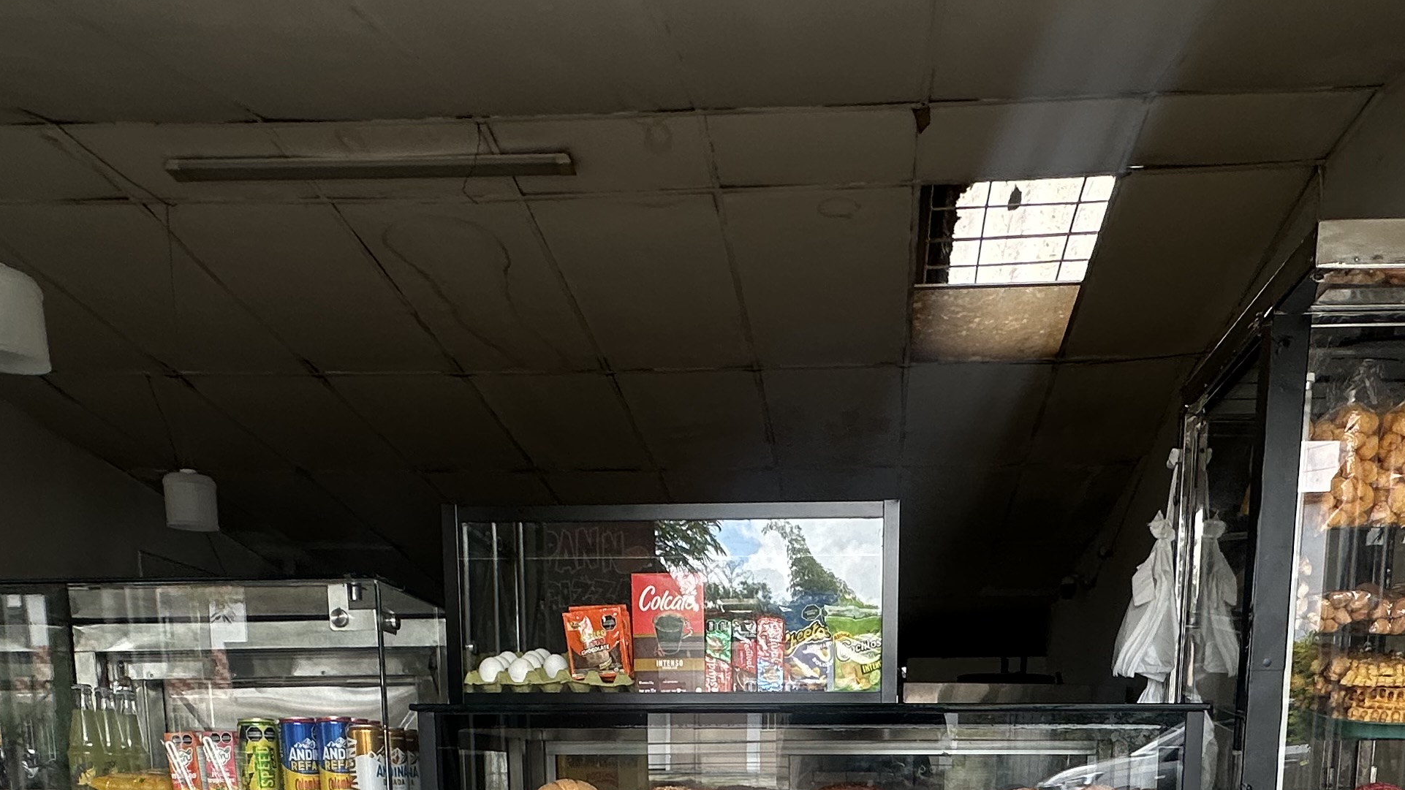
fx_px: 1192
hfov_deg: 60.7
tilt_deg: -7.2
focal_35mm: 32
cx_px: 806
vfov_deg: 30.4
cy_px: 978
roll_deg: -0.2
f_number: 2.2
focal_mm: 2.22
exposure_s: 1/109
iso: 40
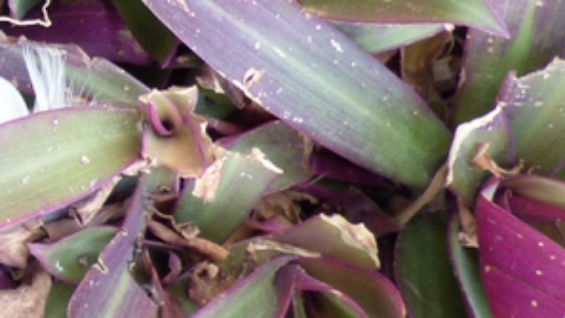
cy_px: -223
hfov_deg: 21.3
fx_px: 1124
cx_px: -388
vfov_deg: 14.5
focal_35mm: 75
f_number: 2.8
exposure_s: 1/125
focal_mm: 3.58
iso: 100
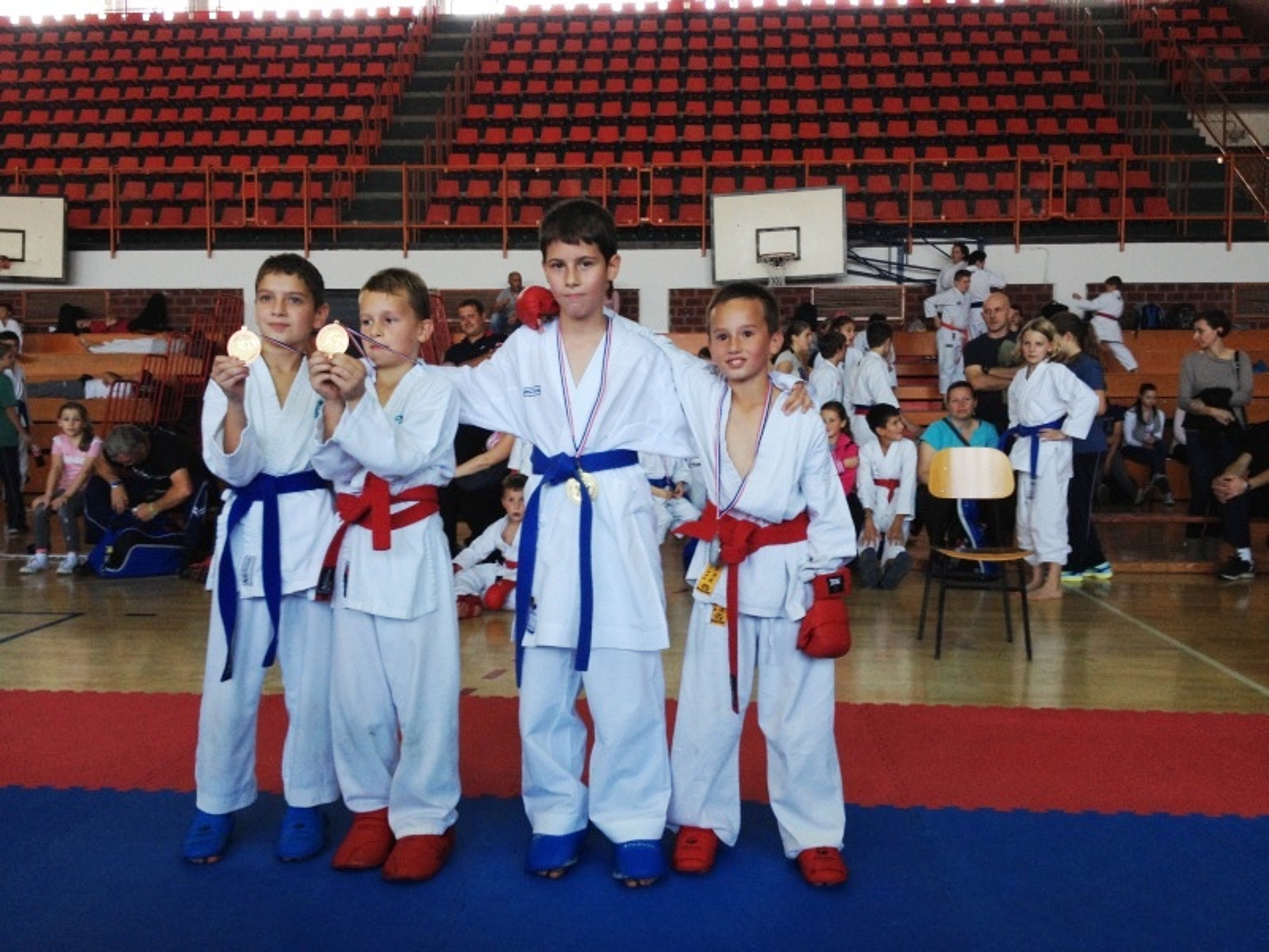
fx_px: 1283
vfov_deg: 40.7
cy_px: 476
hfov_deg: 52.6
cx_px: 634
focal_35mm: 35
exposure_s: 1/60
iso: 64
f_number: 2.4
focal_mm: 4.28
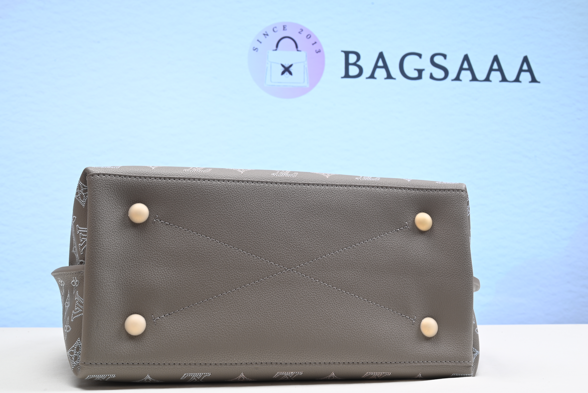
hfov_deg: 39.6
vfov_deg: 27.0
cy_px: 196
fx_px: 817
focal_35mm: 50
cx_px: 294
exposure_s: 1/2
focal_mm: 50
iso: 100
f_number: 16
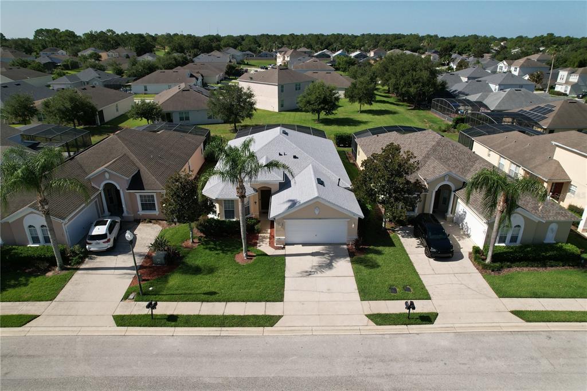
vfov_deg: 57.2
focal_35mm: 22
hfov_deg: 78.6
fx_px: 359
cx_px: 294
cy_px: 196
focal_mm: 8.38
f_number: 2.8
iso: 100
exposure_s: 1/250
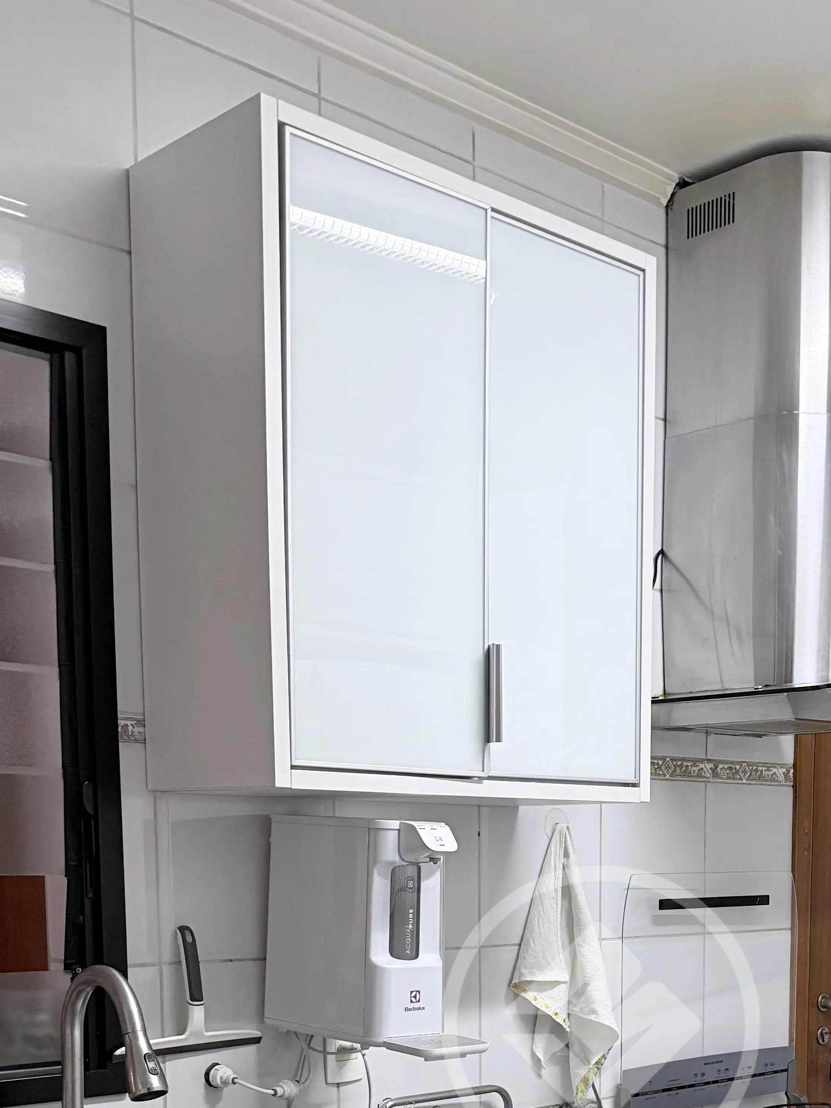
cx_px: 601
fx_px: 1504
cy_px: 1025
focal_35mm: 47
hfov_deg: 30.5
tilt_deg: -6.3
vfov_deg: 37.4
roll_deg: -0.5
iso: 400
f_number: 1.78
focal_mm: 6.76
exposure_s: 1/60
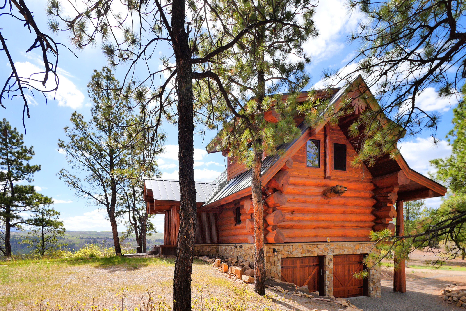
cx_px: 233
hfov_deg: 90.0
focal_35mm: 18
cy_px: 156
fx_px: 233
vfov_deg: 67.4
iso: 800
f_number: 4.5
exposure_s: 1/800
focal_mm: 9
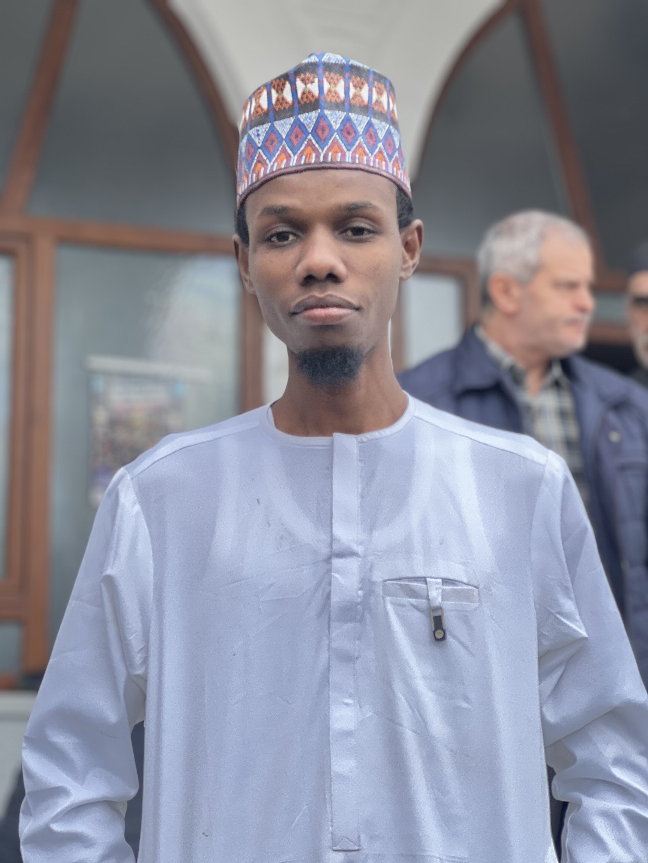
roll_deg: +0.7
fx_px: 1922
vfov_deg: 25.3
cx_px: 324
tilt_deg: +10.5
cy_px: 432
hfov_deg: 19.1
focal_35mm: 77
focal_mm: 9
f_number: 2.8
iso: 32
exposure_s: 1/121
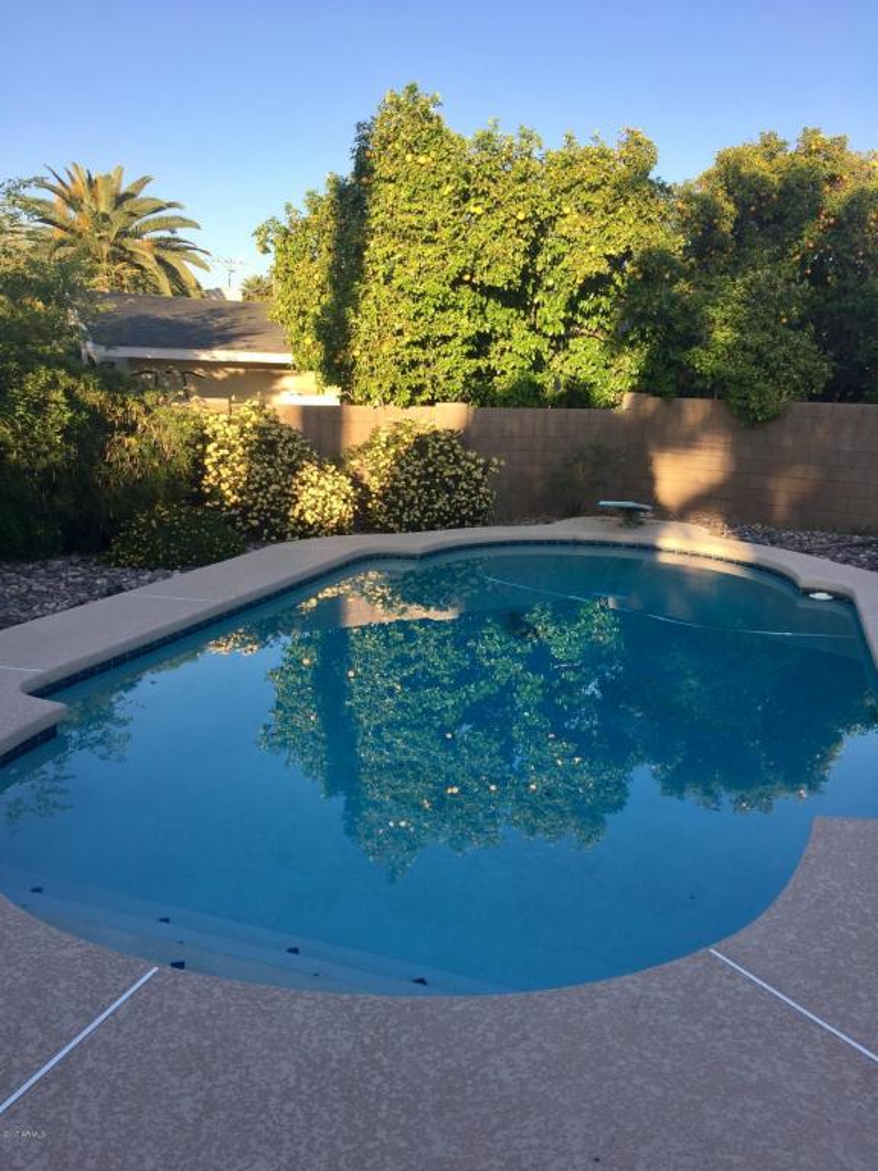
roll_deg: -2.0
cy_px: 586
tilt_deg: -10.4
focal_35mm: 29
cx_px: 439
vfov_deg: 61.7
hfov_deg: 48.2
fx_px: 981
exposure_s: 1/494
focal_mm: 4.15
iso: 32
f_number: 2.2
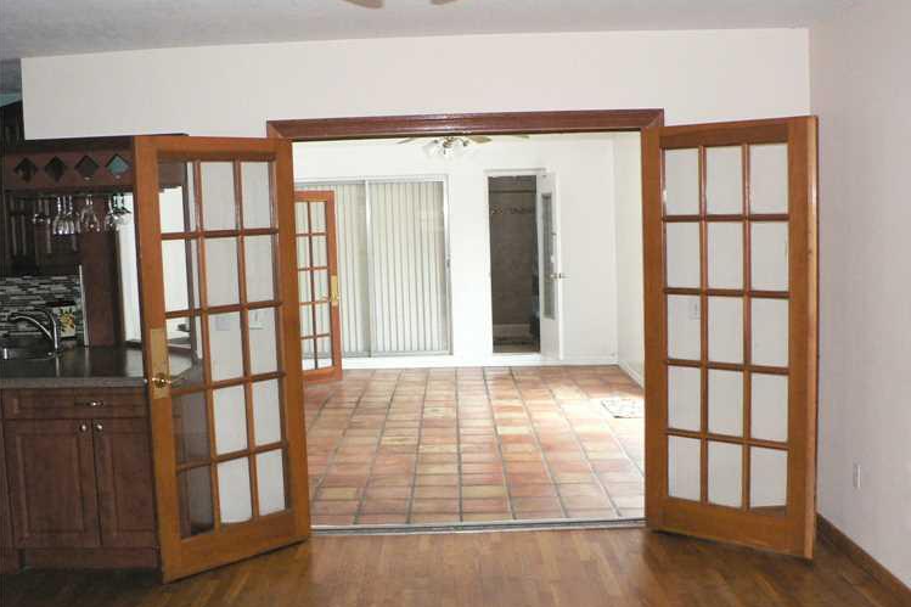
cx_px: 483
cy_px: 336
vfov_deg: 33.4
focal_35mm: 40
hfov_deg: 48.4
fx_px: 1012
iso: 400
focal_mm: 6
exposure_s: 1/60
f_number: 2.8
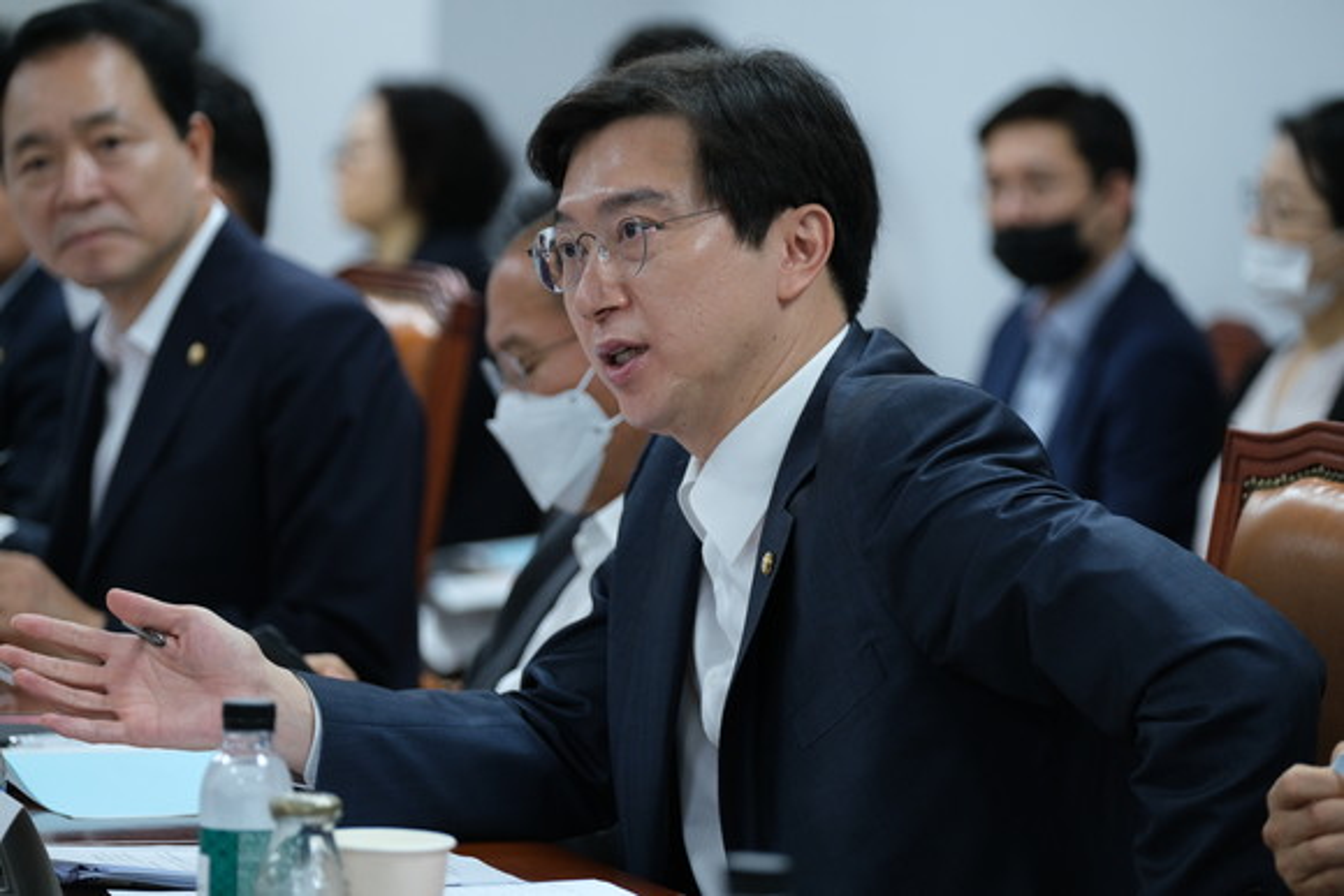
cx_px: 672
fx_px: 6198
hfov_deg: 12.4
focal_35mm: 166
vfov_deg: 8.3
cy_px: 448
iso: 800
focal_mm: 110.6
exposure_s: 1/160
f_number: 2.8
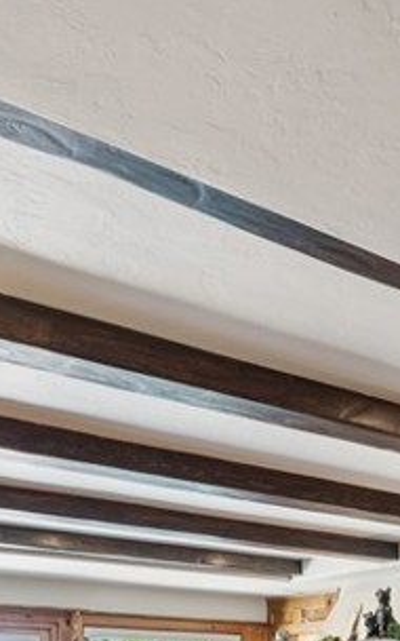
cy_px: 700
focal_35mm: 56
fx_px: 971
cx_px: 354
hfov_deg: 22.7
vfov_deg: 32.3
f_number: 13
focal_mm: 16.2
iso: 100
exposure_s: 2.5
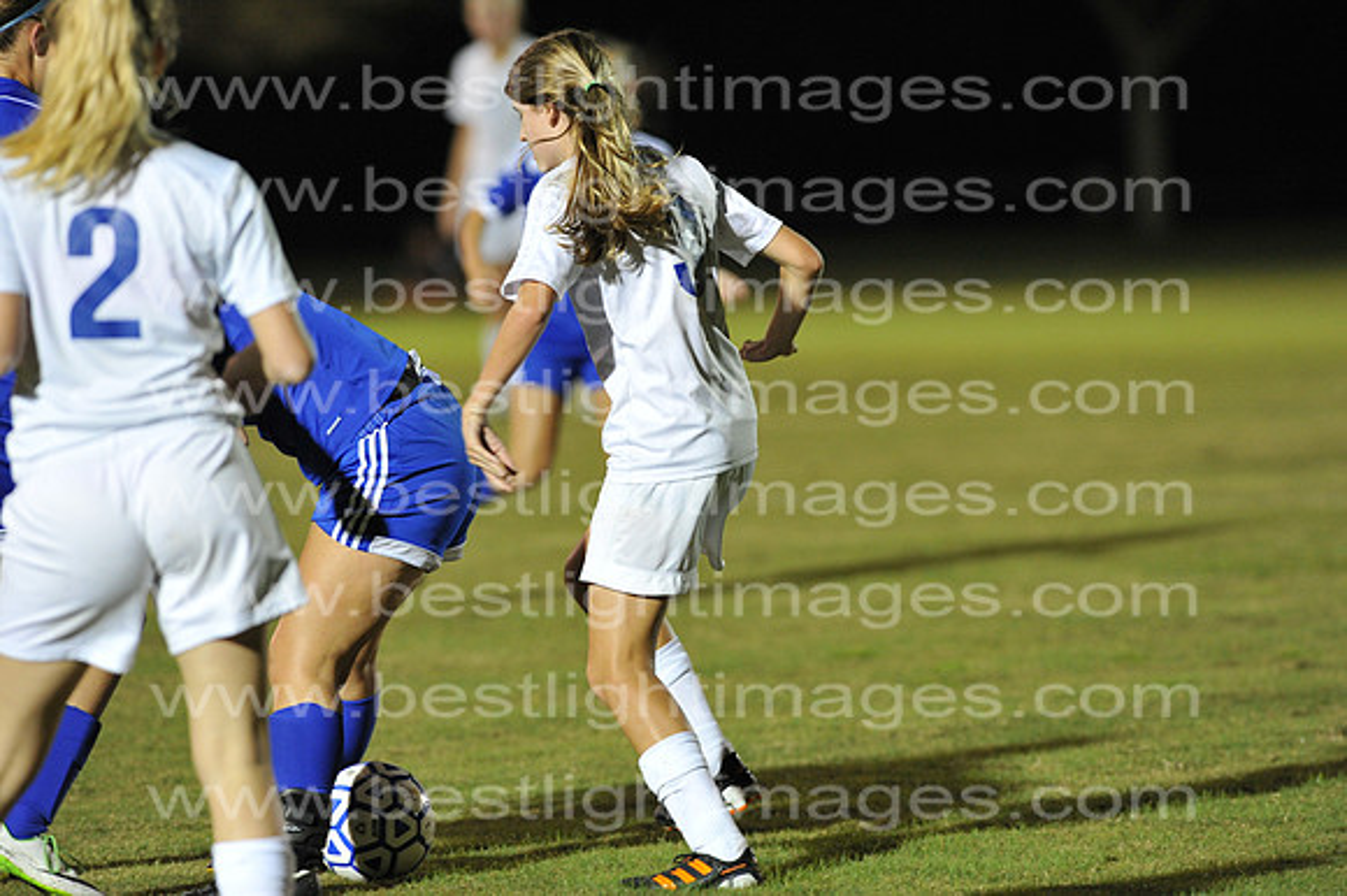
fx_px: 11218
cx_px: 674
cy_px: 448
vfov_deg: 4.6
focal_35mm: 300
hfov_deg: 6.9
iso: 5000
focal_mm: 300
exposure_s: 1/400
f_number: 4
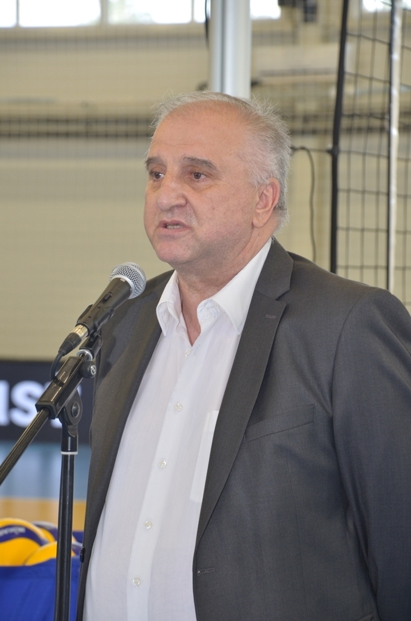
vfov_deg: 14.4
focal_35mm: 142
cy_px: 310
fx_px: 2452
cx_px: 206
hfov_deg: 9.6
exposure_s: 1/60
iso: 320
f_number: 5.6
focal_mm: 95
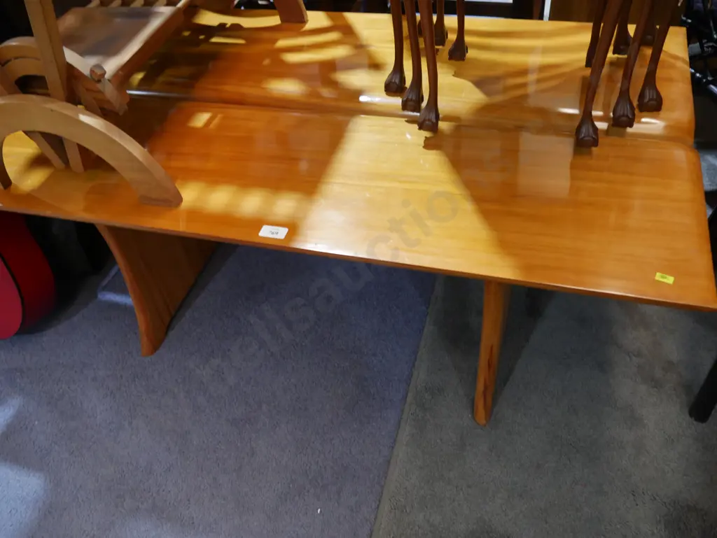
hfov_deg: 56.8
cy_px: 269
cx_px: 358
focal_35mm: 32
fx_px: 663
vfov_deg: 44.2
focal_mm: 16
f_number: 3.6
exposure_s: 1/60
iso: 800
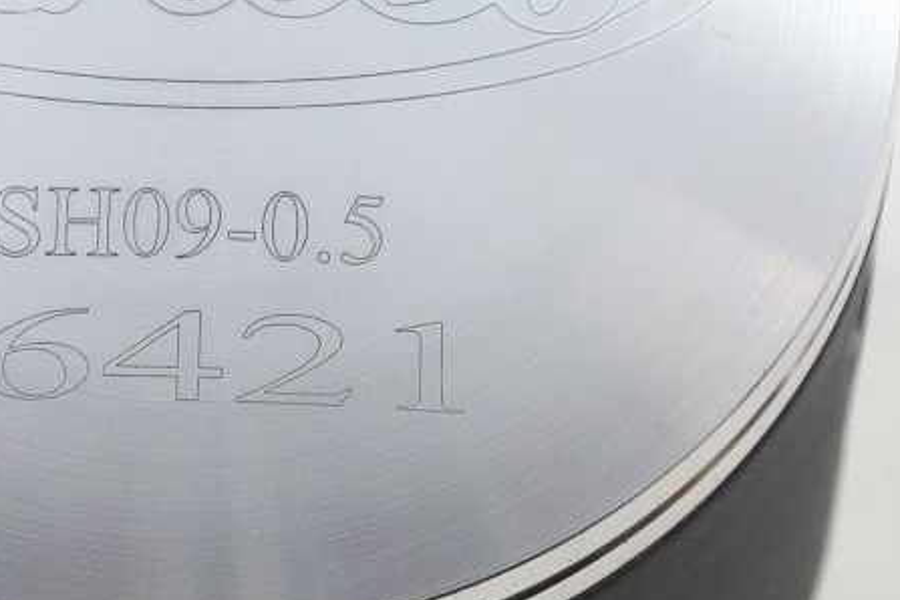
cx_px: 202
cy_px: 188
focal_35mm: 203
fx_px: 5075
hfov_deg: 10.1
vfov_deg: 6.8
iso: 720
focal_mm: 20.6
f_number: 4.8
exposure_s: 1/125
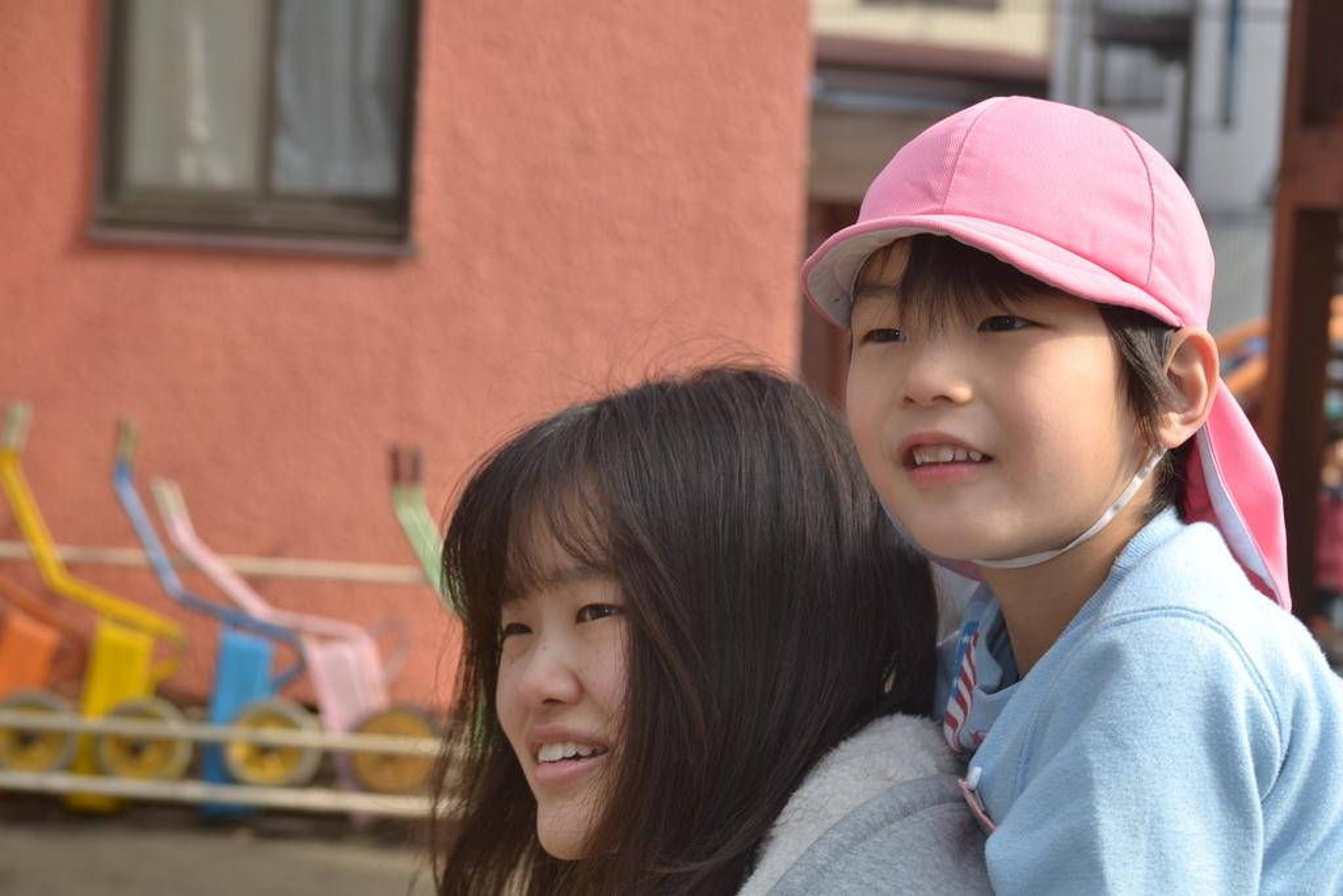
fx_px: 3078
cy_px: 448
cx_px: 672
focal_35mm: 82
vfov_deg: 16.6
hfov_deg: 24.6
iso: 100
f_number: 7.1
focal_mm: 55
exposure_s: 1/200
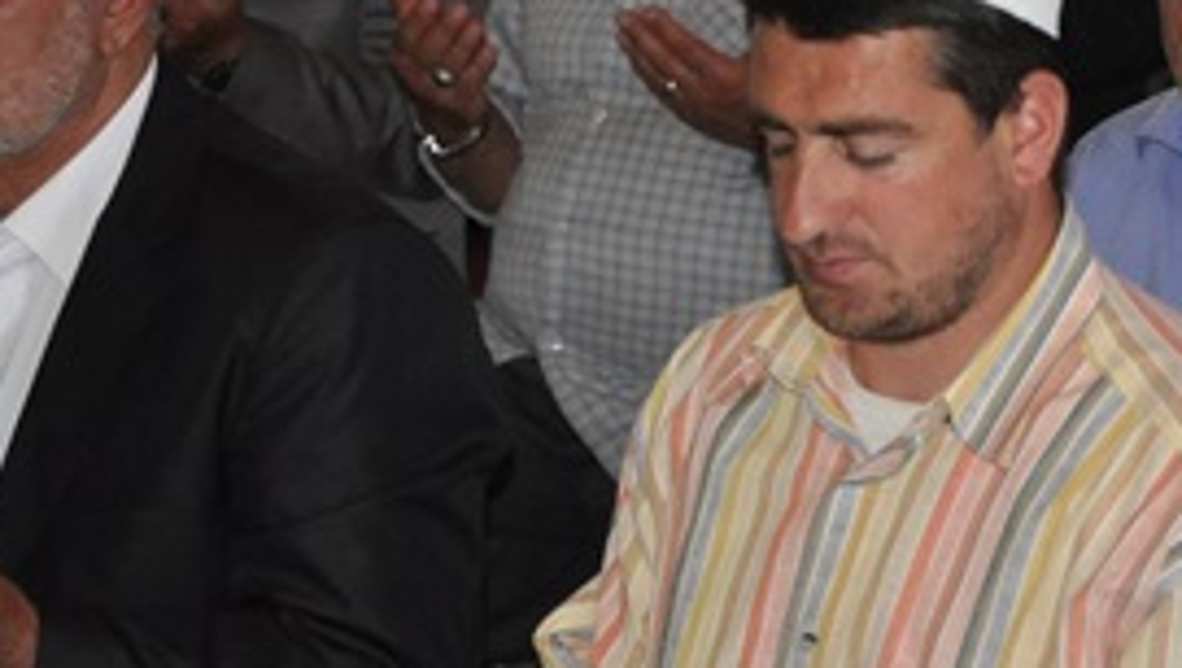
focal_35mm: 222
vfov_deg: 5.5
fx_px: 6964
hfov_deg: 9.5
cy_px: 13
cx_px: 1509
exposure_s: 1/60
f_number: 5
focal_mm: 50
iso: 800
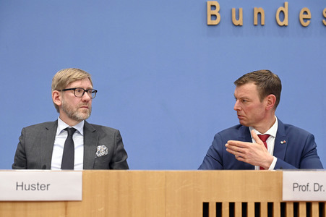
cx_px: 163
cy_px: 108
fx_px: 534
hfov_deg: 34.0
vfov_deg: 23.0
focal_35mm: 59
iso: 5000
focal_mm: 59
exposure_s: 1/1000
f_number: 4
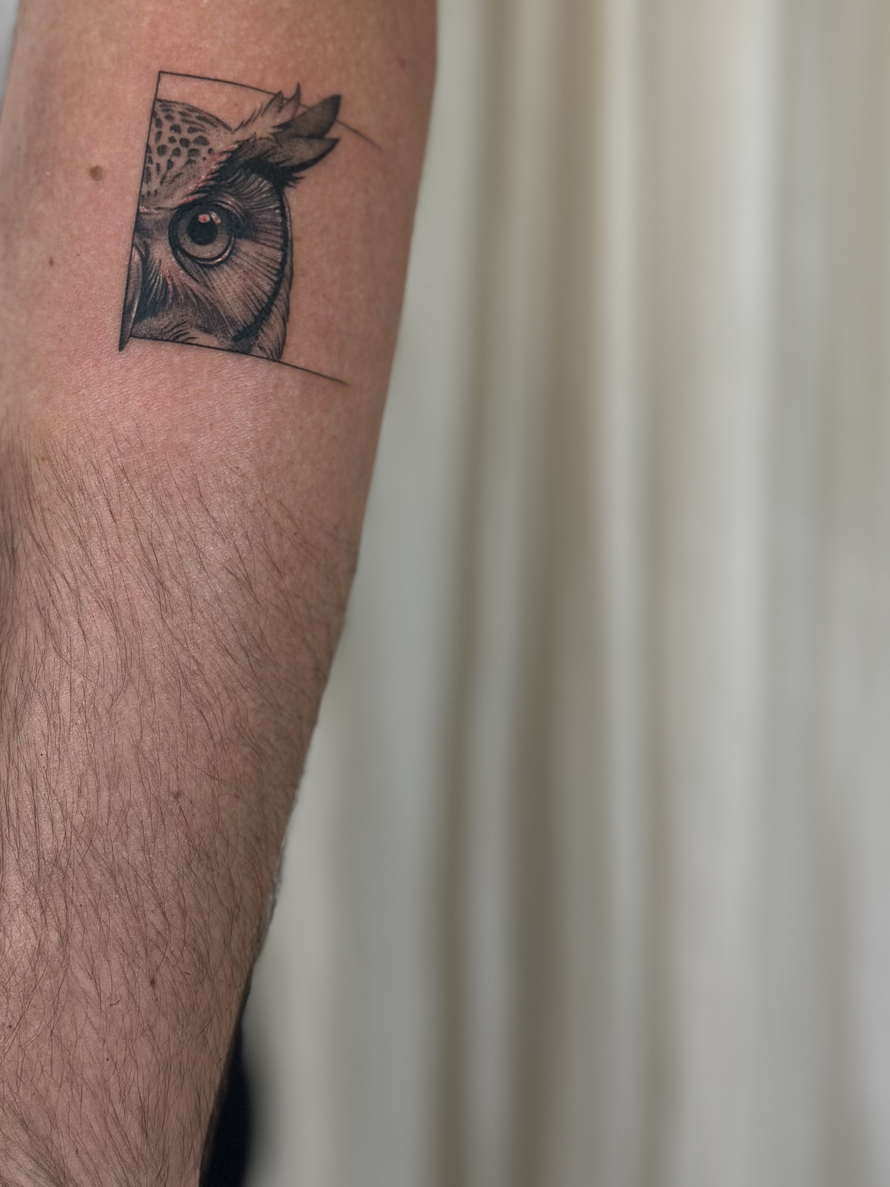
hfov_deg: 21.3
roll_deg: +0.0
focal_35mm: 69
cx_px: 324
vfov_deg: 28.0
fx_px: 2365
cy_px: 384
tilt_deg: -11.9
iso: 80
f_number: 1.78
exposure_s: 1/100
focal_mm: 6.86
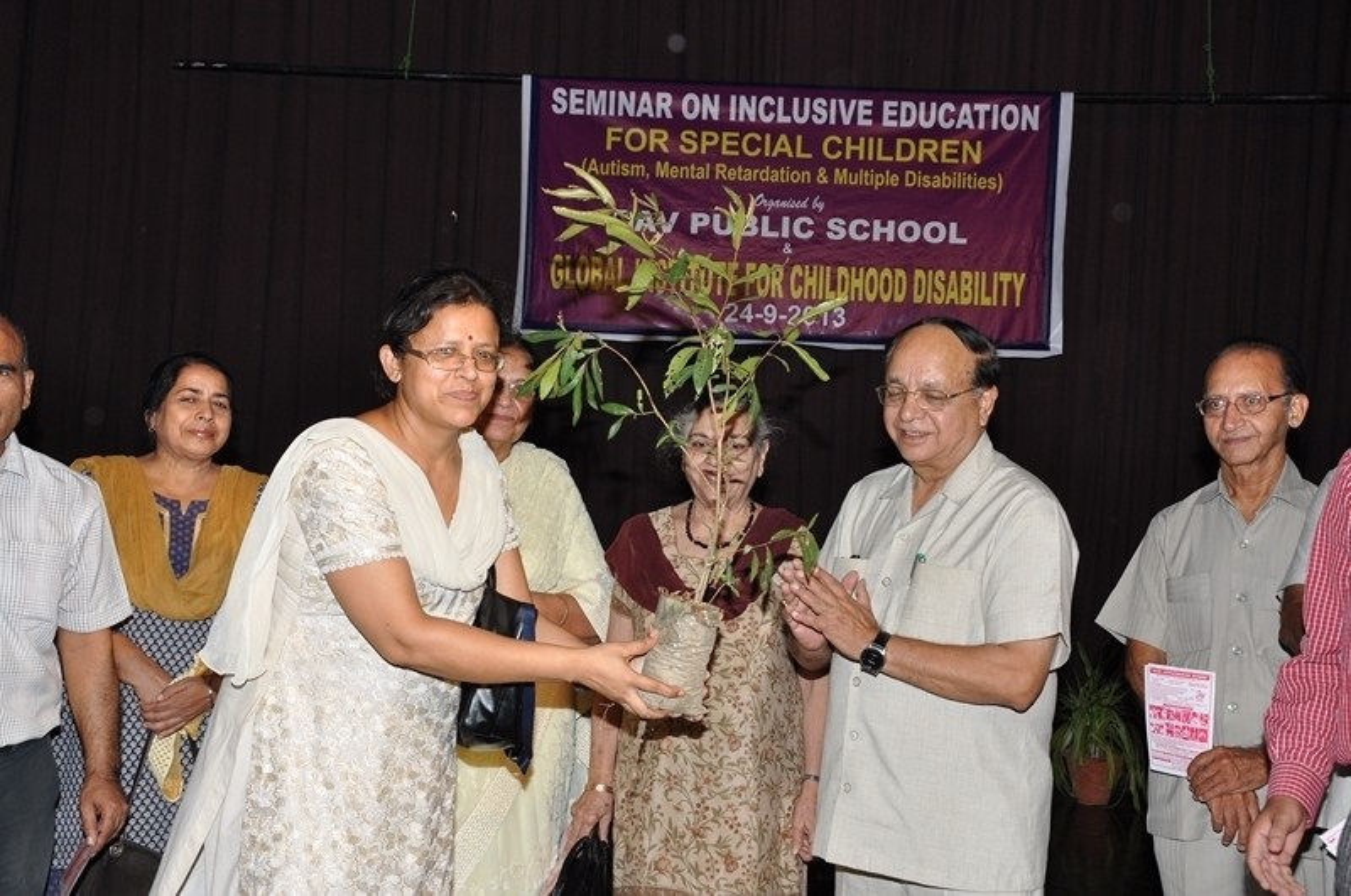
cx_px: 676
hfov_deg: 46.5
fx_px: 1574
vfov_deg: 31.8
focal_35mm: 42
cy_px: 448
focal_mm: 28
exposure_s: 1/125
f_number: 7.1
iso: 400
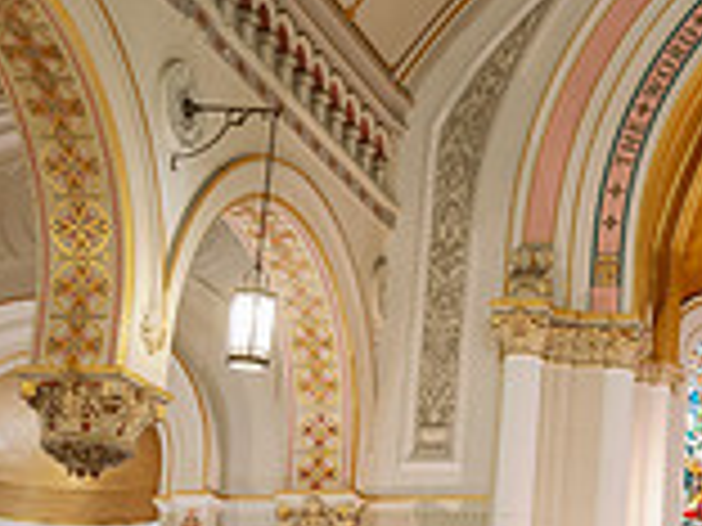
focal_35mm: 86
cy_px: 463
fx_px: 1744
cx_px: 1030
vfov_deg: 17.0
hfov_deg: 19.9
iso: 1000
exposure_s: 1/50
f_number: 2.8
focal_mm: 24
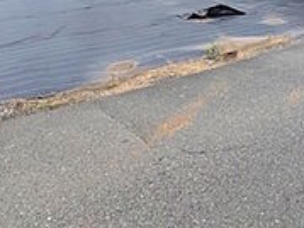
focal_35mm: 47
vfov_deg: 24.3
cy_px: -112
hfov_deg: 39.5
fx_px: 412
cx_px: 222
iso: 53
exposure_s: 1/1783
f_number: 2.2
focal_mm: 1.83
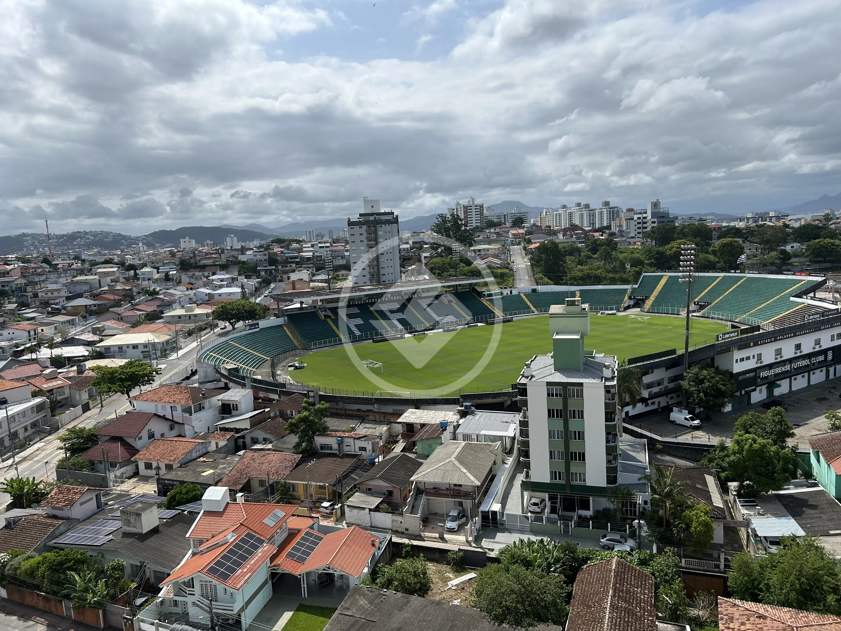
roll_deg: +2.9
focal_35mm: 26
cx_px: 420
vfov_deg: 53.1
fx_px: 632
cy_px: 316
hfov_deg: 67.3
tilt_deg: -7.4
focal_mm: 5.7
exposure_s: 1/7463
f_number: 1.5
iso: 50
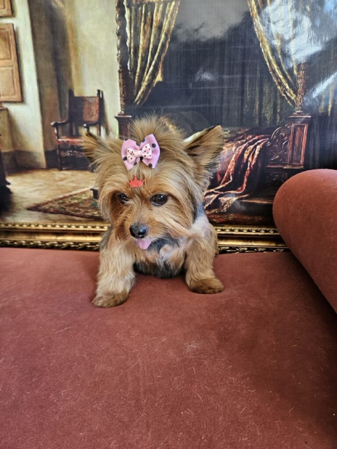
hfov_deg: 58.9
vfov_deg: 73.9
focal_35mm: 23
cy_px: 224
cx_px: 168
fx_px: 299
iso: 200
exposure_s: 1/180
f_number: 1.8
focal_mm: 5.4
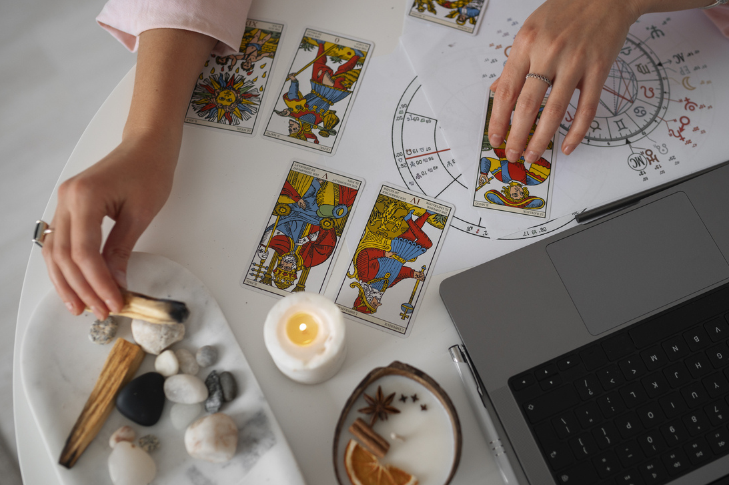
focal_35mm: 41
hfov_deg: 47.4
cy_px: 264
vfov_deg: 32.6
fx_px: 830
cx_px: 393
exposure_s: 1/250
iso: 500
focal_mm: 35
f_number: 2.5
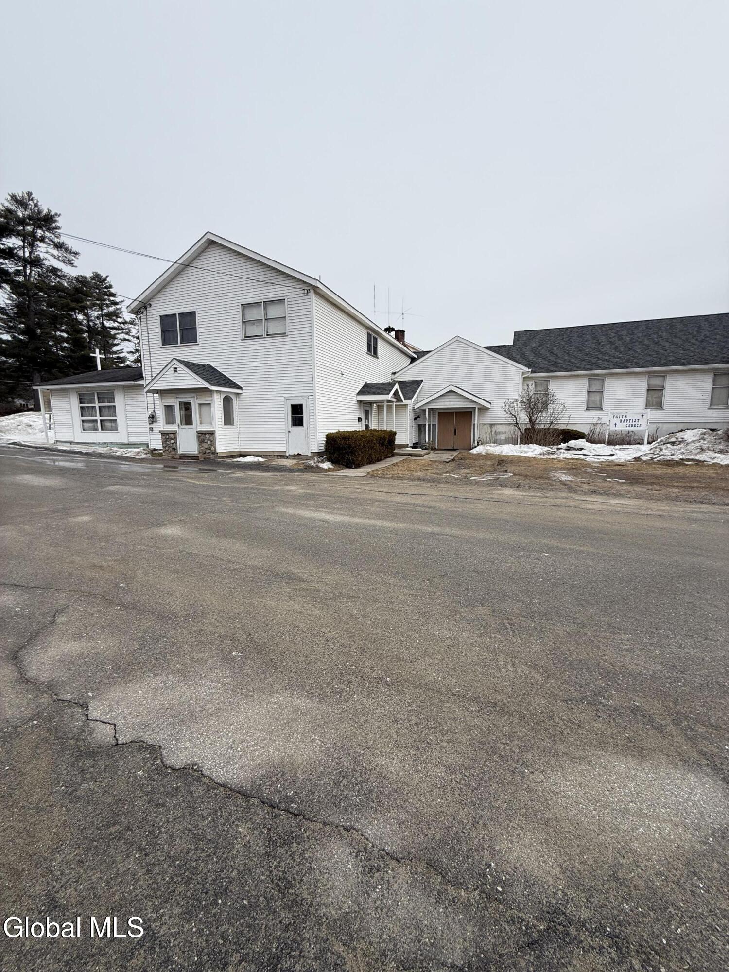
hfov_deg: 85.7
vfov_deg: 102.1
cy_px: 486
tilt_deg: -8.6
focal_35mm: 14
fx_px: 393
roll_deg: -0.6
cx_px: 364
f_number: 2.2
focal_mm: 2.22
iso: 50
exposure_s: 1/1167
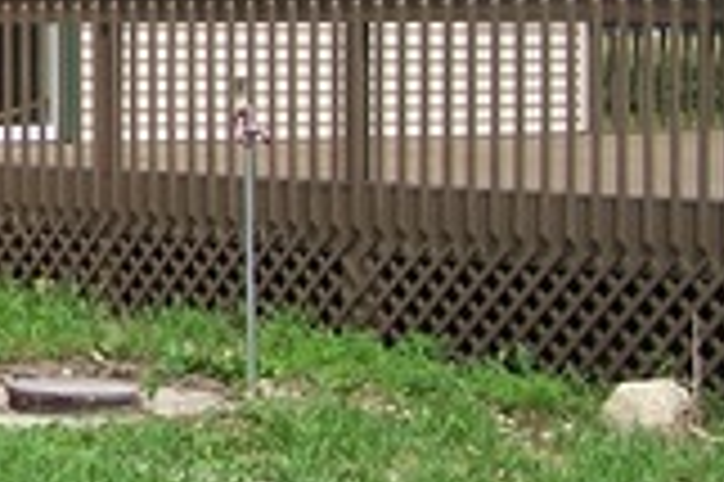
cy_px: -108
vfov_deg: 8.6
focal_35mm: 157
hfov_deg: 12.4
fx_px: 3154
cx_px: -373
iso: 80
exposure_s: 1/1000
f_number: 2.8
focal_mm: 6.3
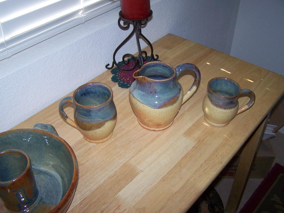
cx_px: 142
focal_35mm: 38
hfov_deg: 49.0
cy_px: 106
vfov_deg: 37.7
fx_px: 312
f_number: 2.8
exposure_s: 1/60
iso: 80
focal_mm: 6.3
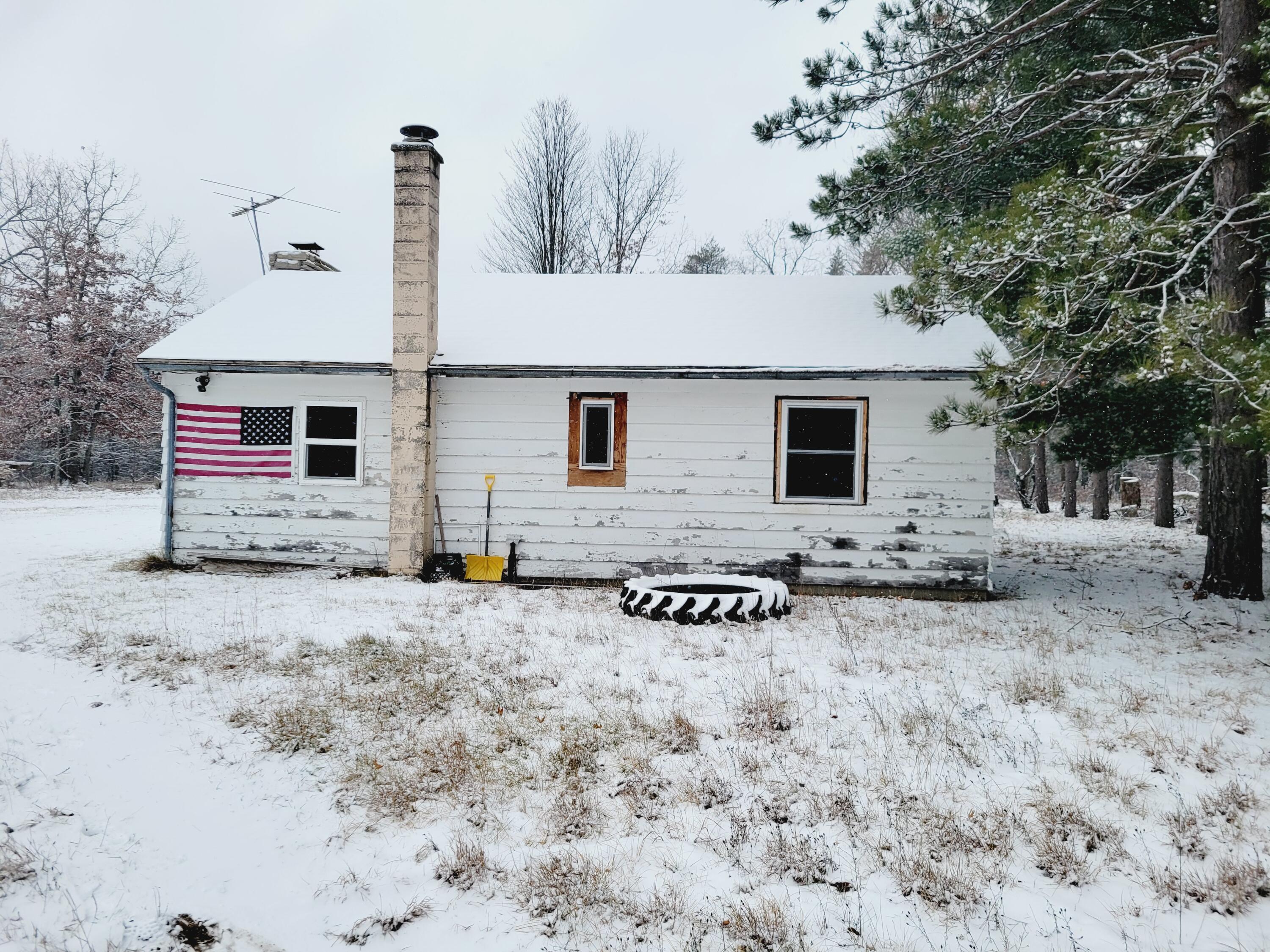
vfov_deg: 53.1
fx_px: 954
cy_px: 476
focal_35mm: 26
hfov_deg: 67.3
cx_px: 635
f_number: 1.8
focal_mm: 5.4
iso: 40
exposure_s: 1/1005
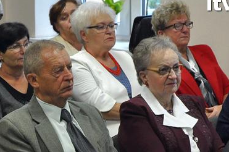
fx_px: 1092
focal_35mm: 172
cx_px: 83
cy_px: 159
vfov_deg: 7.9
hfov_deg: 12.0
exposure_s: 1/125
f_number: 5.6
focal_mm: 50
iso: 2500
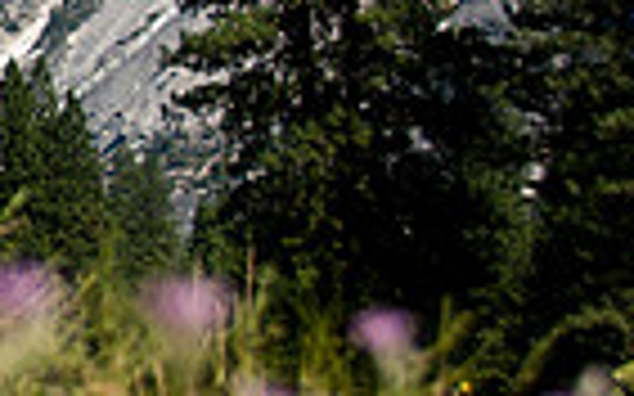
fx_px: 3472
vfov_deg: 6.5
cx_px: -585
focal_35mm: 201
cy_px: -70
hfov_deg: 9.8
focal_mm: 32
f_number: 4
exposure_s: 1/1250
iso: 200
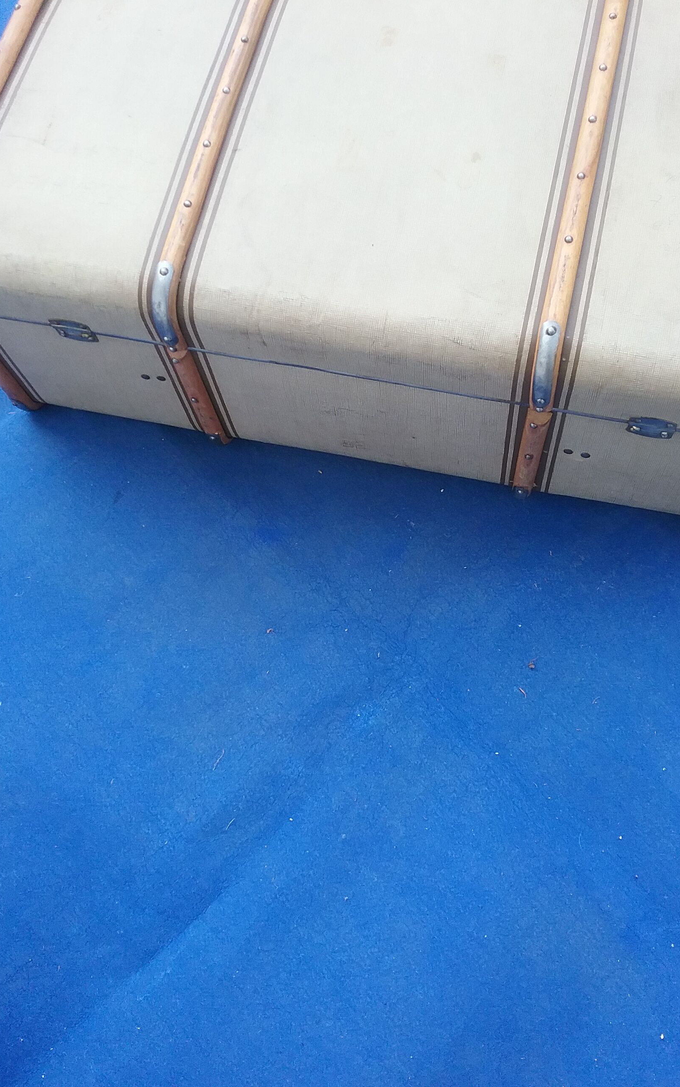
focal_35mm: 33
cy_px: 543
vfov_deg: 58.1
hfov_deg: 38.3
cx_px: 371
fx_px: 979
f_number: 2.2
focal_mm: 3.3
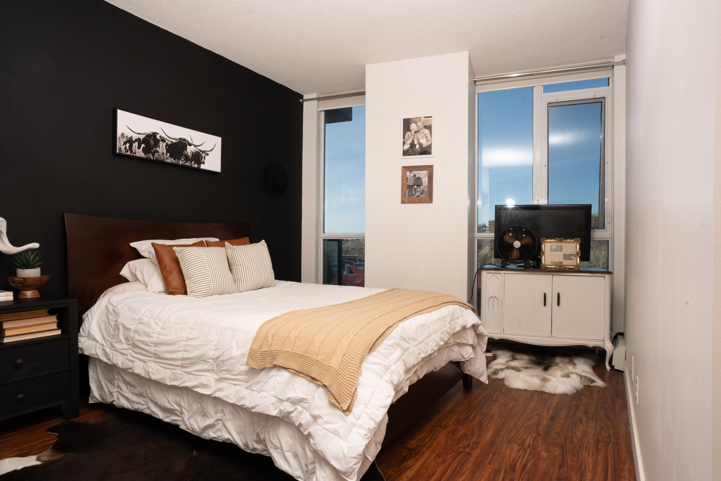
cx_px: 363
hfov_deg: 81.2
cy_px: 248
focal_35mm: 21
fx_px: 421
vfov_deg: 59.5
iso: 160
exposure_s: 1/100
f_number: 16
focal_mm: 20
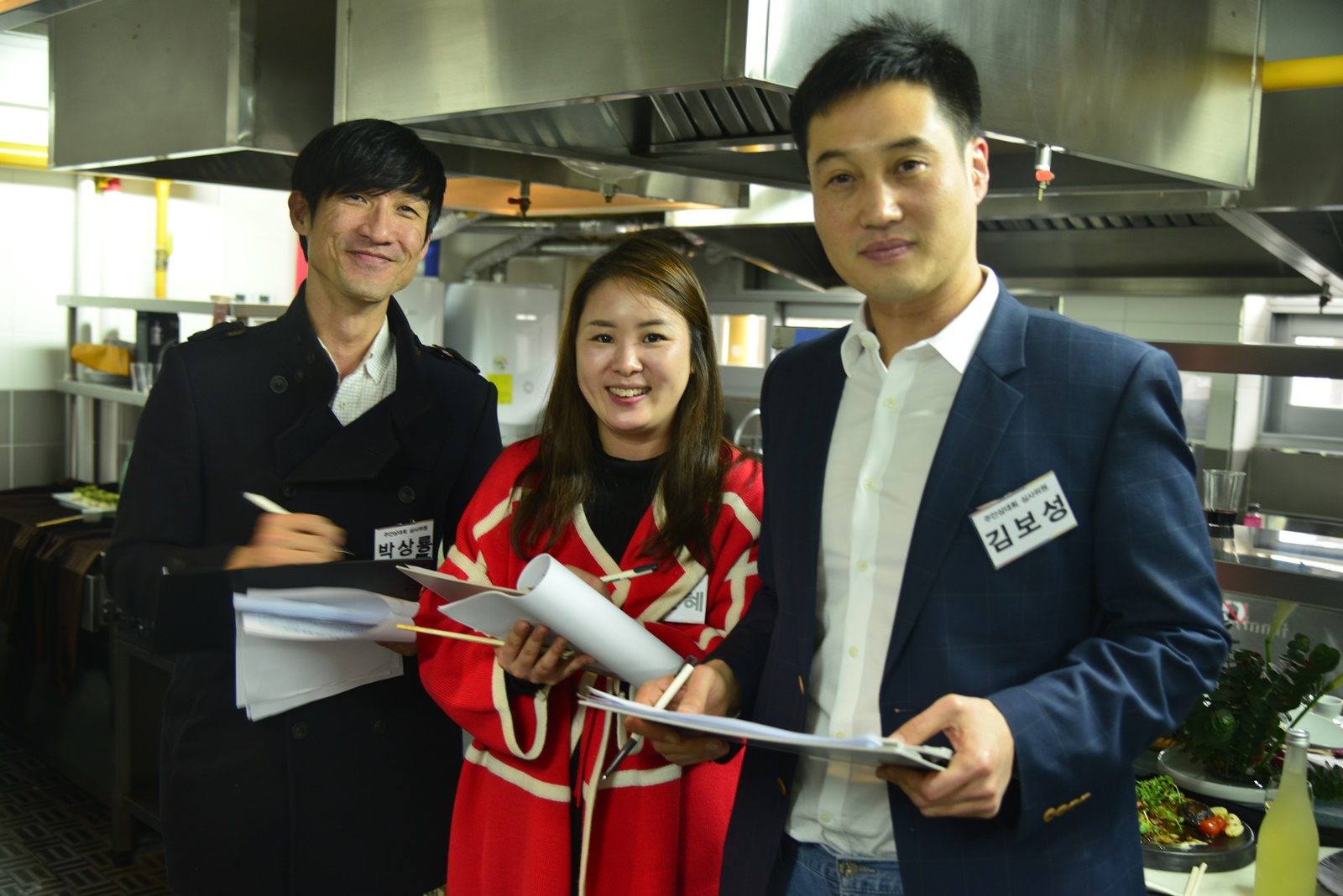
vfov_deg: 35.1
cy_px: 448
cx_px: 672
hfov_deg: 50.7
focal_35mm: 38
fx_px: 1418
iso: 800
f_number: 4
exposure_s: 1/25
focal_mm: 38
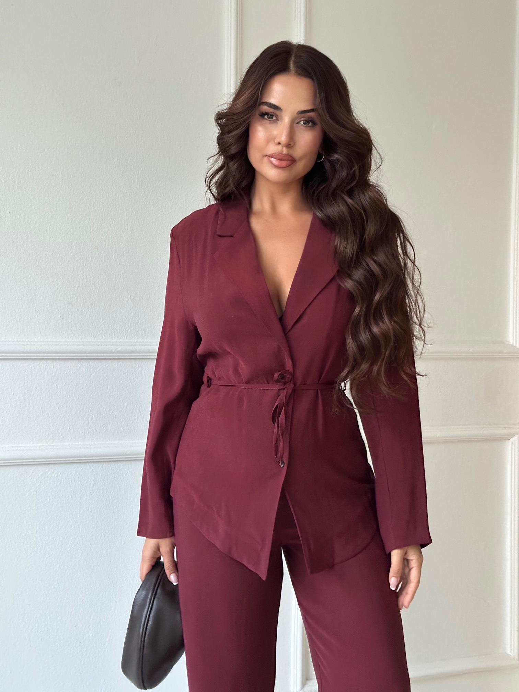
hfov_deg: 30.3
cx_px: 260
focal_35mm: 48
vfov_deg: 39.7
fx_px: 960
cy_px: 346
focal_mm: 6.86
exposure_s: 1/30
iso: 640
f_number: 1.78
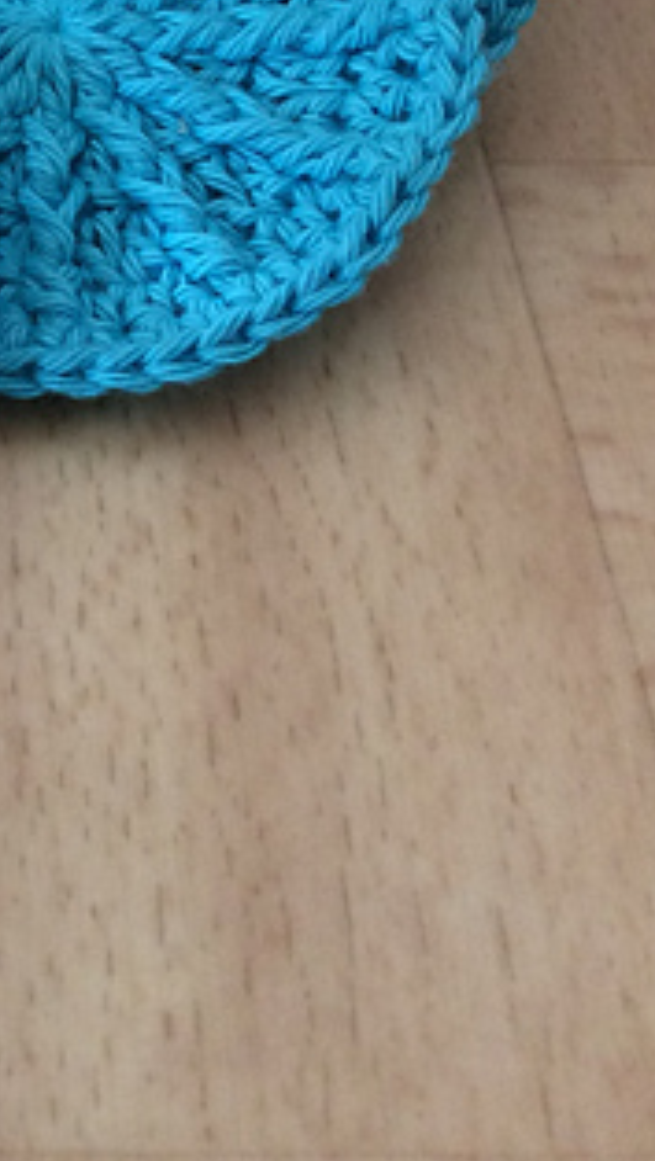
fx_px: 2189
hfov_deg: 16.3
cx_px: -133
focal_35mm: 71
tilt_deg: -41.5
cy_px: 7
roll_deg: +0.5
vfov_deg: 28.0
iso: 100
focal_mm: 3.3
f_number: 2.4
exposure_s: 1/25
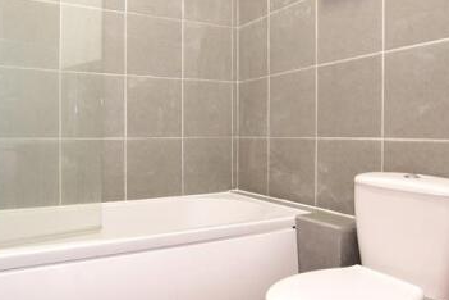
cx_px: 178
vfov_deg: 46.3
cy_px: 134
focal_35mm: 28
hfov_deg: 64.8
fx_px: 349
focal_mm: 10
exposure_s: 1
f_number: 8
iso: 200
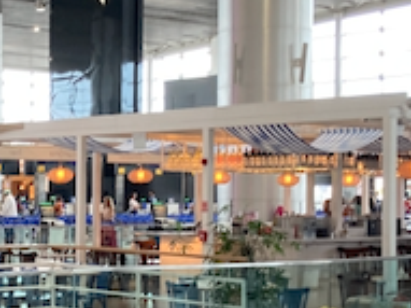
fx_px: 1115
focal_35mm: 94
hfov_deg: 20.6
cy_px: 181
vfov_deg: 15.7
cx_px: 77
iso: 80
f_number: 1.8
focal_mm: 3.99
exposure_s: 1/71
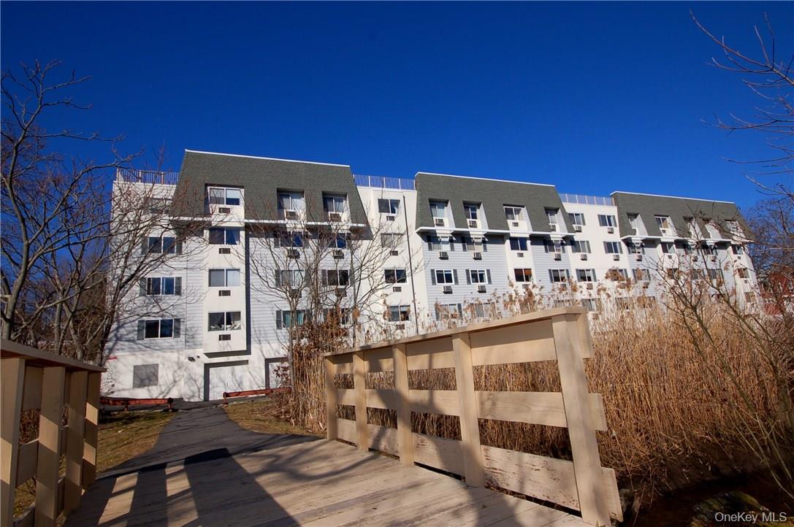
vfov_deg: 77.2
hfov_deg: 100.5
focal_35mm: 15
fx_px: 330
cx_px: 397
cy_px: 264
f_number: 11
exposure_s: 1/500
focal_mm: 10
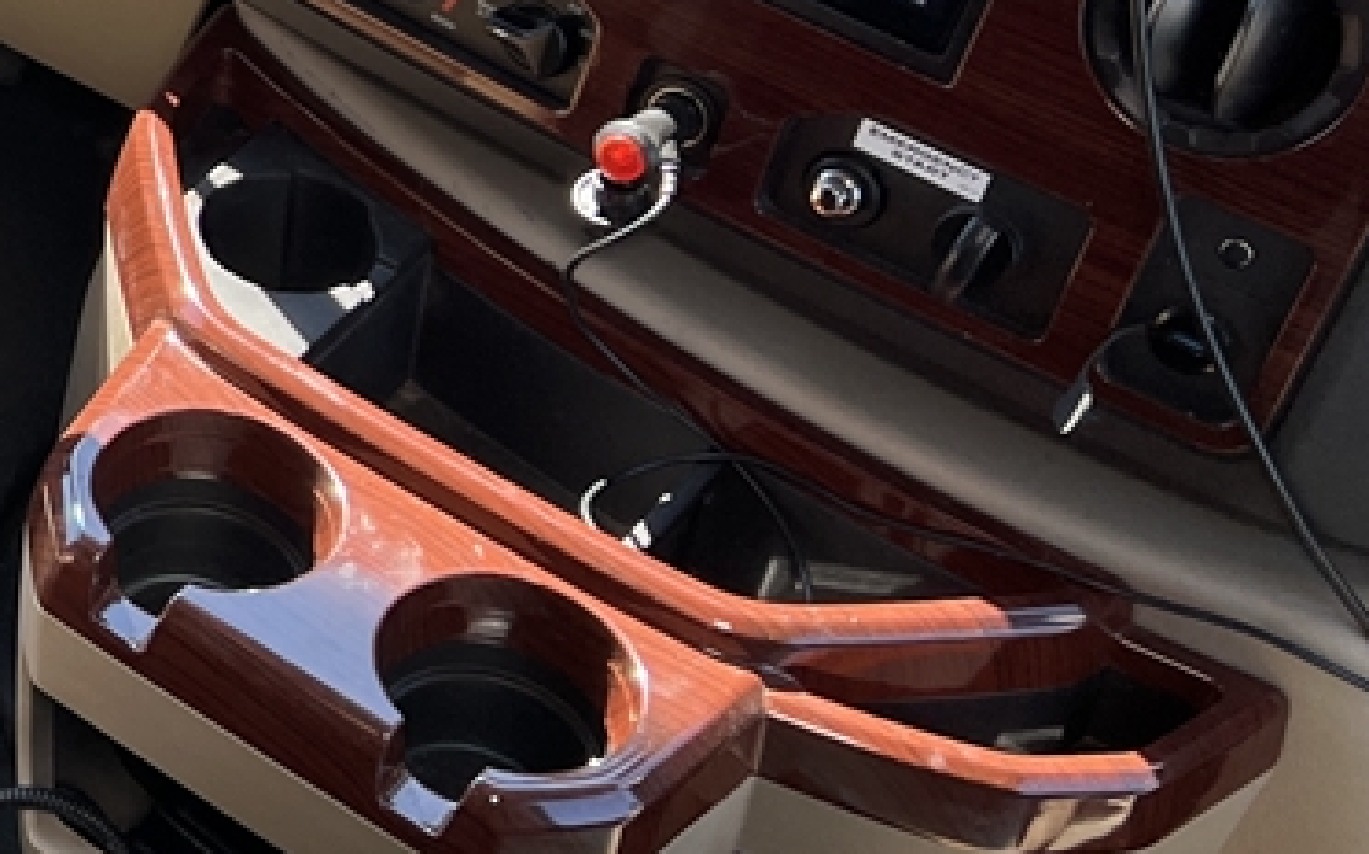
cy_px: 92
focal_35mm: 89
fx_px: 3319
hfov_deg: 20.9
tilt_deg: -39.1
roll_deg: +1.3
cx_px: -467
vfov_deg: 14.5
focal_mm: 5.7
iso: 50
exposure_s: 1/521
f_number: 1.5
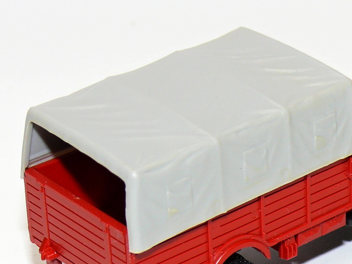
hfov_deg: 11.3
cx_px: 247
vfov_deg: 8.5
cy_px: 188
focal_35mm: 175
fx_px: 1779
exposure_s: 1/30
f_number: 4
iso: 100
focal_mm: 12.9
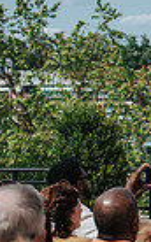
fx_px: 1056
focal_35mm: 160
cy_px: 118
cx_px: 525
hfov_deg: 6.9
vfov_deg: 13.1
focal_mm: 35
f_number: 3.2
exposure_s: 1/2000
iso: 100
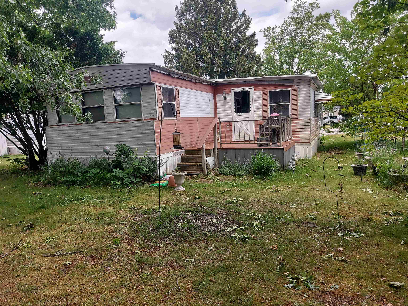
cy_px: 153
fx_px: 295
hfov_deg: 69.4
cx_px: 204
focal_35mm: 25
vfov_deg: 54.9
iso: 50
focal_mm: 4.6
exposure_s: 1/459
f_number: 2
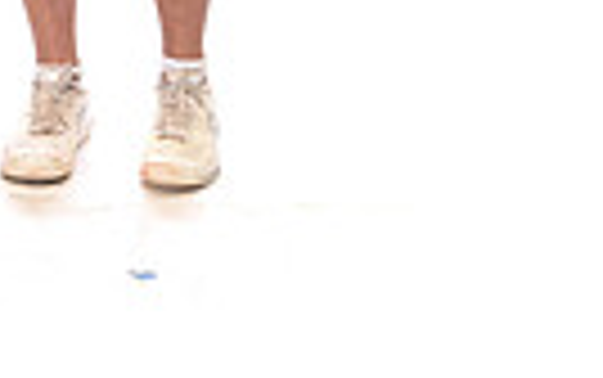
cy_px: -585
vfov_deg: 7.2
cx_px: 117
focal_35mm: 171
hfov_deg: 12.2
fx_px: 2813
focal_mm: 50
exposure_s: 1/250
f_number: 7.1
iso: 800
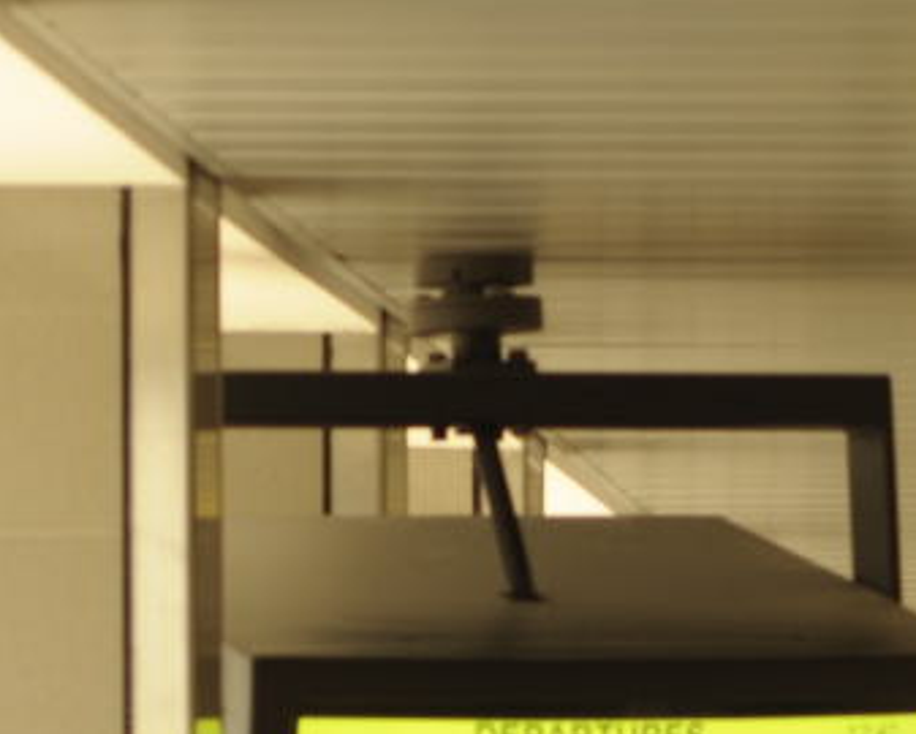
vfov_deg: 3.1
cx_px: 886
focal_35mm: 503
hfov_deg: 3.8
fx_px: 13644
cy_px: 1501
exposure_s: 1/30
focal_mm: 85
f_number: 4.8
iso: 400
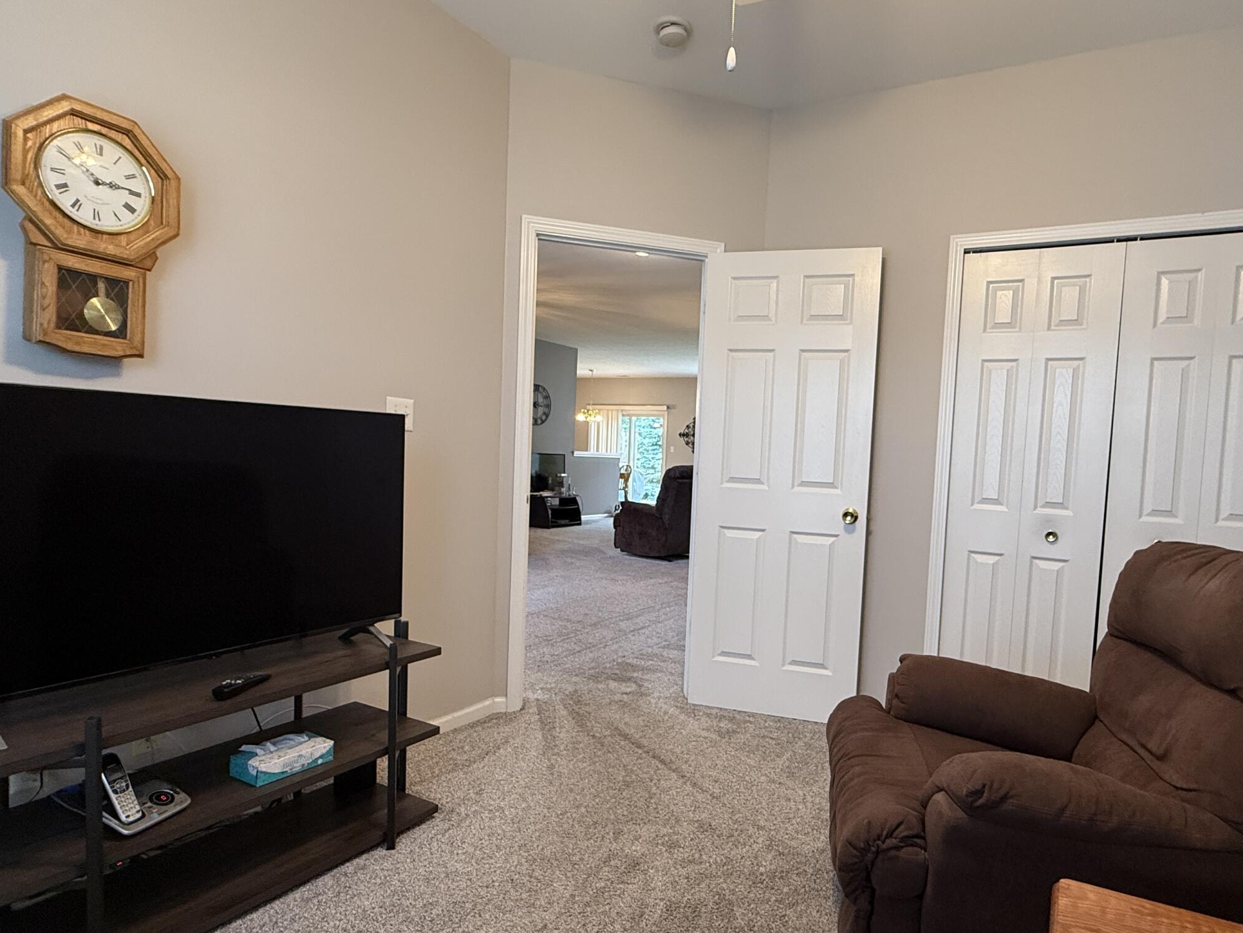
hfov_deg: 78.4
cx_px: 725
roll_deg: -2.6
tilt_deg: -3.1
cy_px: 499
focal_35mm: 21
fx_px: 754
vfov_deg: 63.4
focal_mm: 2.22
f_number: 2.2
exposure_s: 1/60
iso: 200
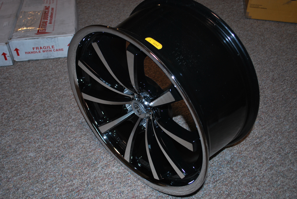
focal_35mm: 36
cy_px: 100
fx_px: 297
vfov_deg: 37.0
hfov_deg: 53.1
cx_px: 148
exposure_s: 1/60
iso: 200
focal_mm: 24
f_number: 4.2
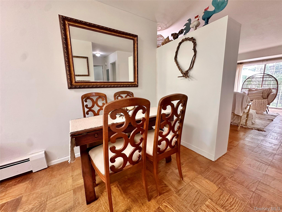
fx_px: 114
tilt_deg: -10.3
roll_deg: +1.1
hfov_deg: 102.1
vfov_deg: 85.7
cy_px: 106
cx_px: 141
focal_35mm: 14
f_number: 2.2
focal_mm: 2.22
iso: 320
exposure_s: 1/60
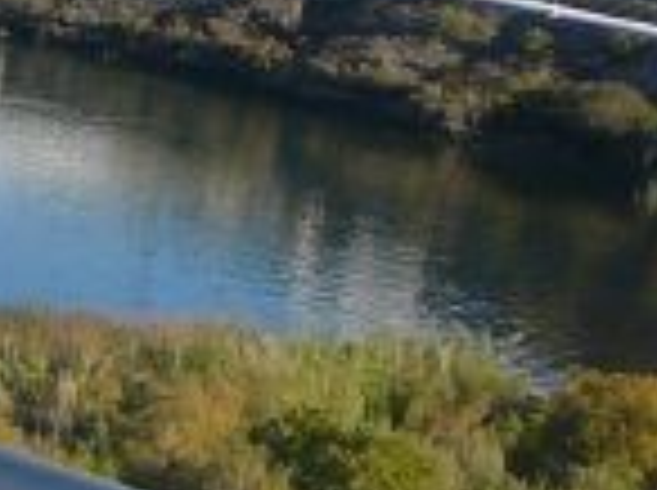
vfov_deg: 7.7
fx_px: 3638
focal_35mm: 192
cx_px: -202
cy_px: 54
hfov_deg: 10.1
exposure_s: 1/400
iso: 80
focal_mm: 5.2
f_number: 5
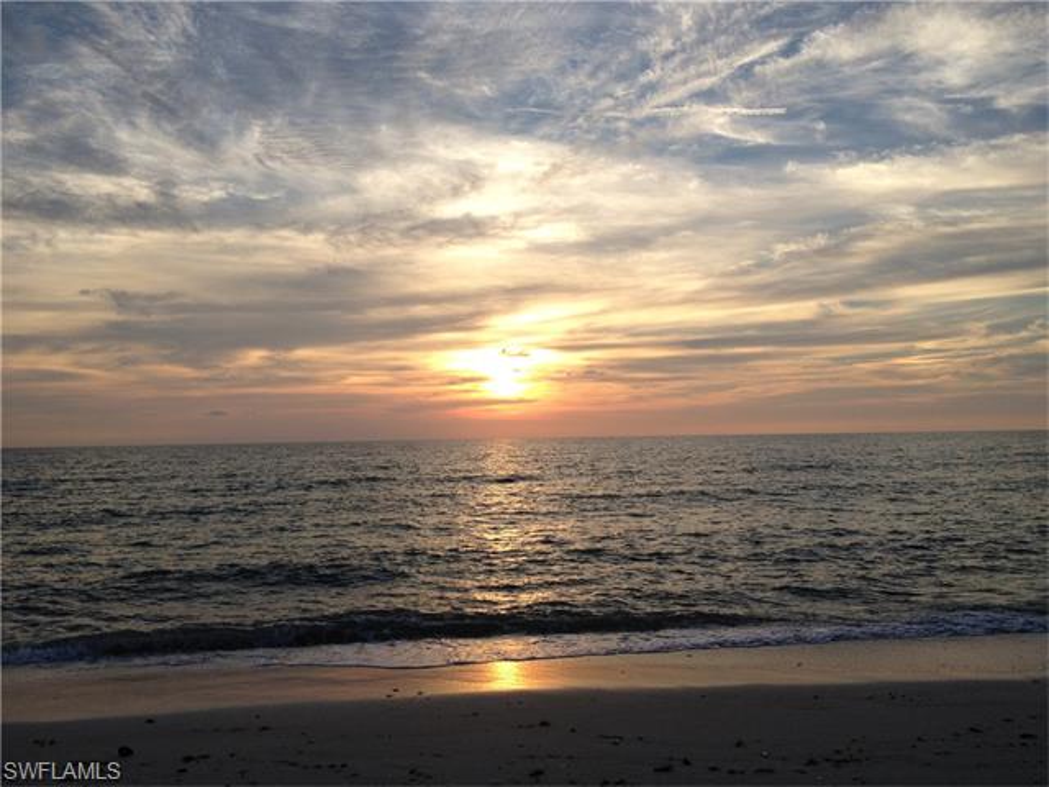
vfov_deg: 40.7
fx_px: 1061
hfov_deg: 52.6
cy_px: 394
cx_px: 524
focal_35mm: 35
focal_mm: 4.28
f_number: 2.4
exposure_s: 1/1004
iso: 64
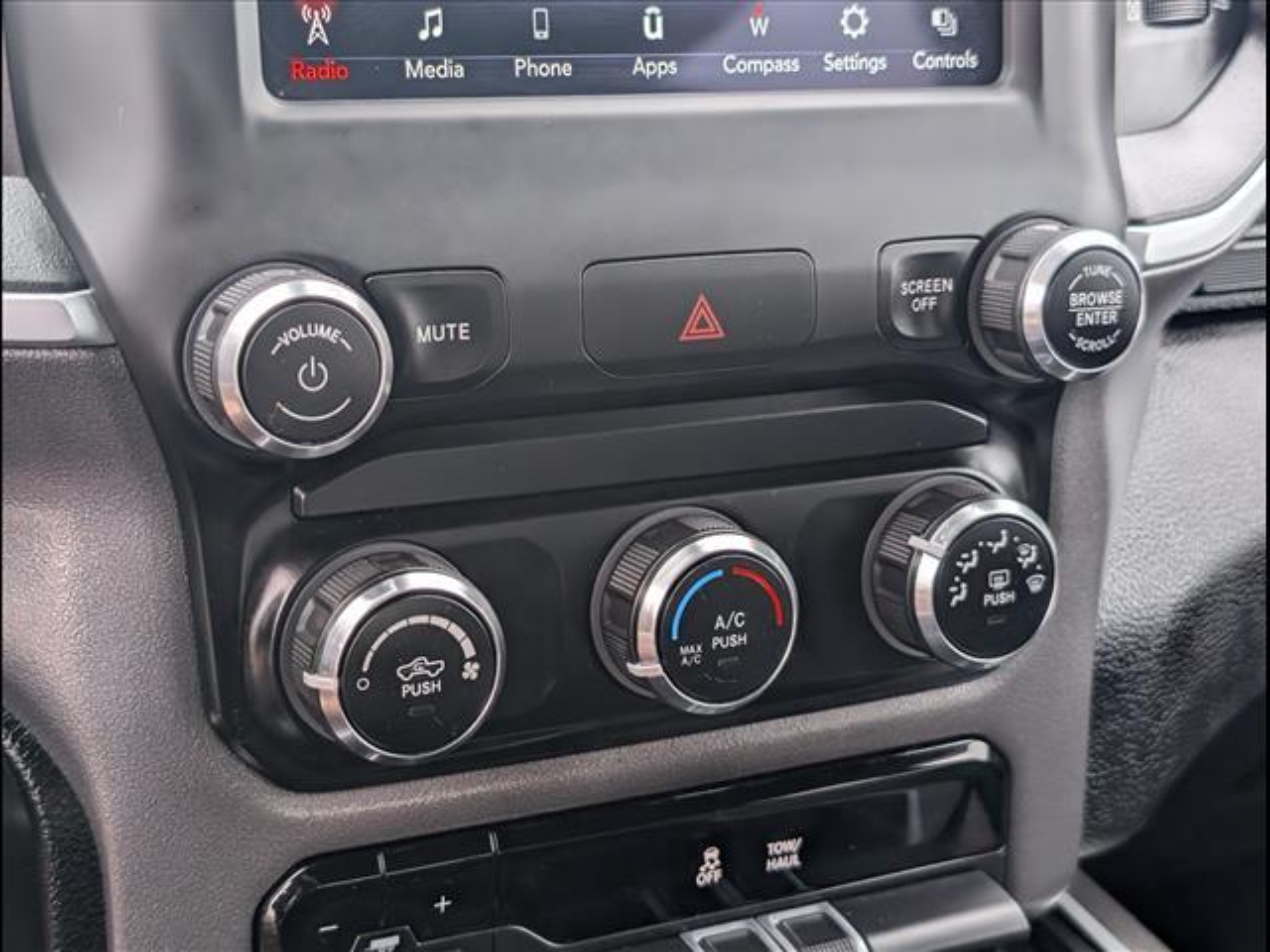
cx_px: 635
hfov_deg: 38.9
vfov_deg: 29.7
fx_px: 1798
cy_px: 476
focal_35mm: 49
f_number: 1.68
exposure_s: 1/769
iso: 317
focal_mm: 6.9
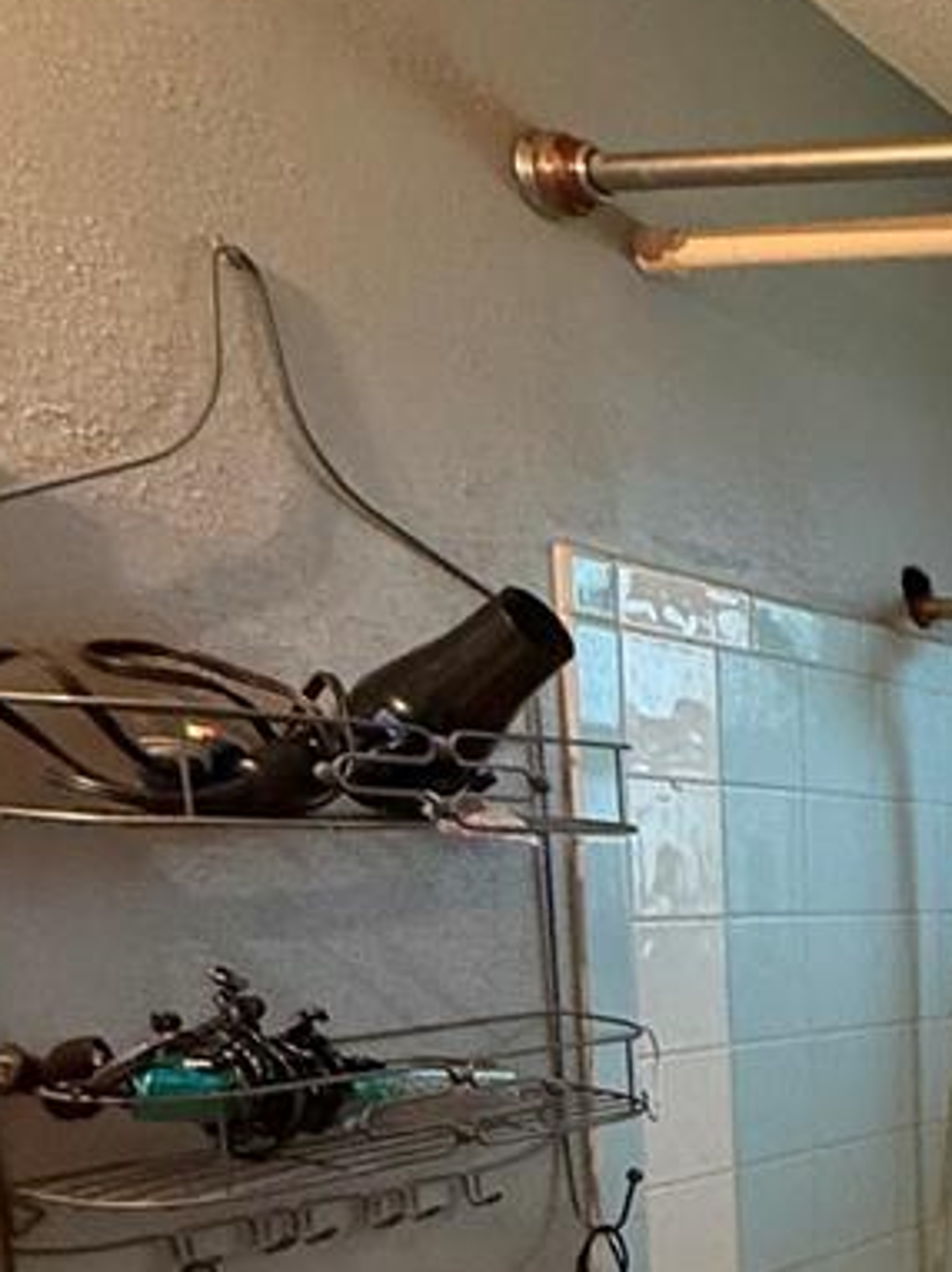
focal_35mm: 44
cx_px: 1351
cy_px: 1255
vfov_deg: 38.4
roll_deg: -3.8
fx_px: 1615
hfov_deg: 26.0
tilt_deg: -13.6
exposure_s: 1/60
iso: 400
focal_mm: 2.22
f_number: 2.2
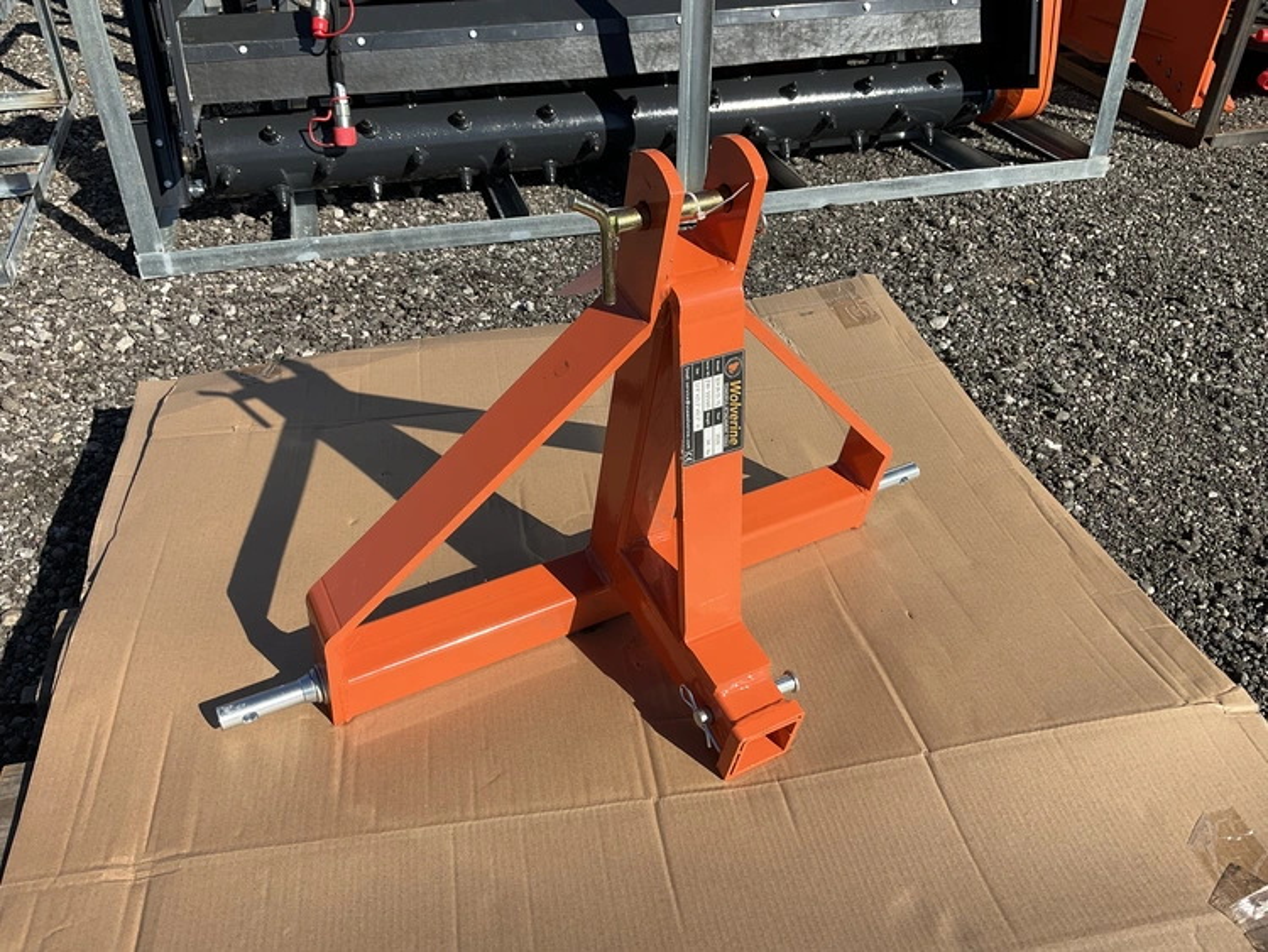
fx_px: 1063
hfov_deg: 61.6
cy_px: 476
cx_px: 634
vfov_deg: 48.3
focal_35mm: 29
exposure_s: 1/1786
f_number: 1.8
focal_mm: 3
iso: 25
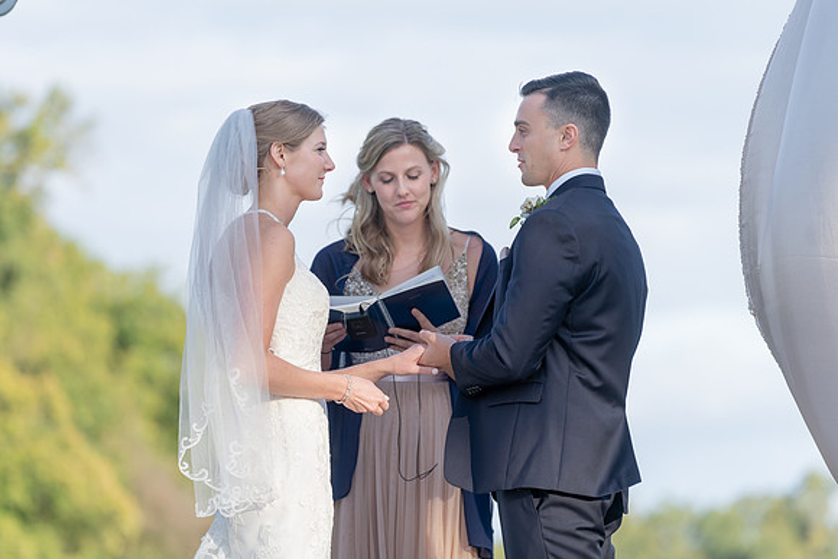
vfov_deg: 6.6
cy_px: 267
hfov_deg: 9.9
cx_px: 420
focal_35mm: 208
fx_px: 4837
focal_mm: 198
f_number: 4
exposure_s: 1/320
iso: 100
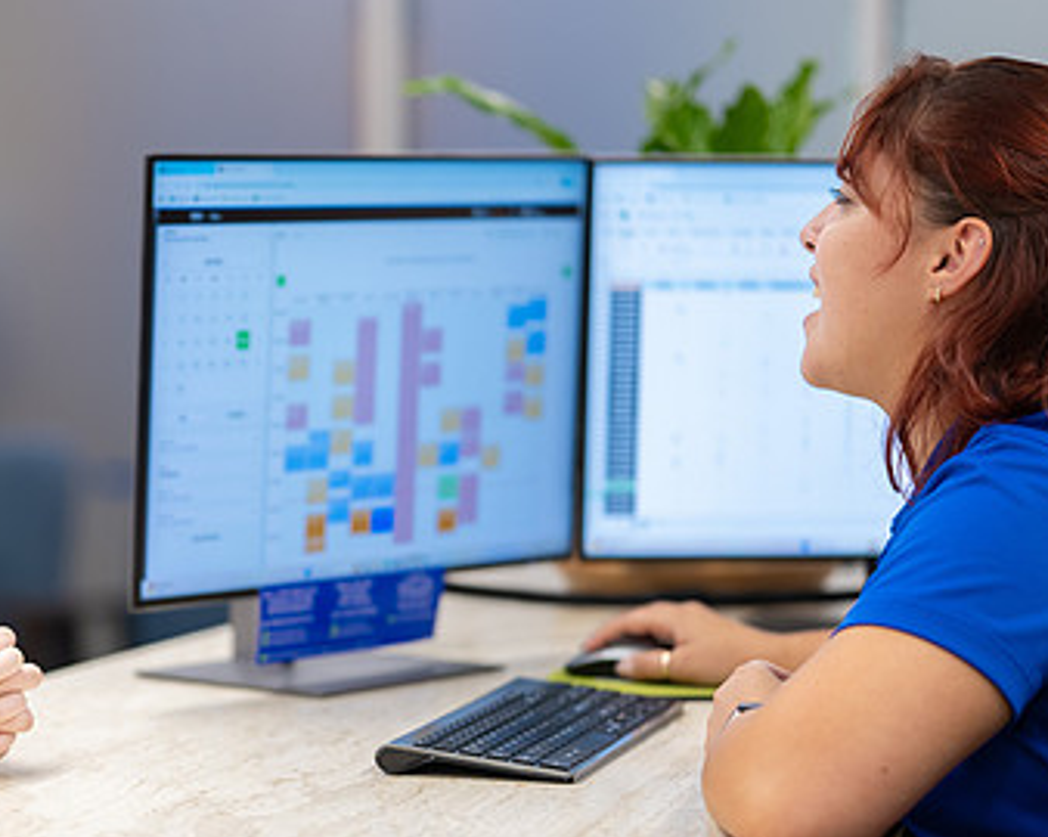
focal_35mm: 137
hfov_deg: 14.0
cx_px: 229
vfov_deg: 11.2
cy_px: 566
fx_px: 4247
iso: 500
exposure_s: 1/250
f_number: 1.8
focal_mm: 85
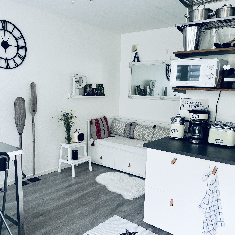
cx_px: 117
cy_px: 140
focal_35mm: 31
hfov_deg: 52.5
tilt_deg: -12.9
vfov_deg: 52.2
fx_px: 238
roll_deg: -1.8
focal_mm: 5.1
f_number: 1.6
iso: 80
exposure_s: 1/121
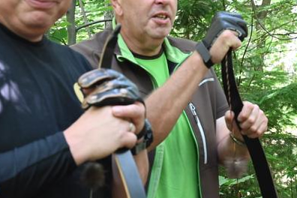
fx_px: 767
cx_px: 200
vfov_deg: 14.7
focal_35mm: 93
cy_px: 91
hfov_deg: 21.8
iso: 3200
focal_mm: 46
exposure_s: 1/80
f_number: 6
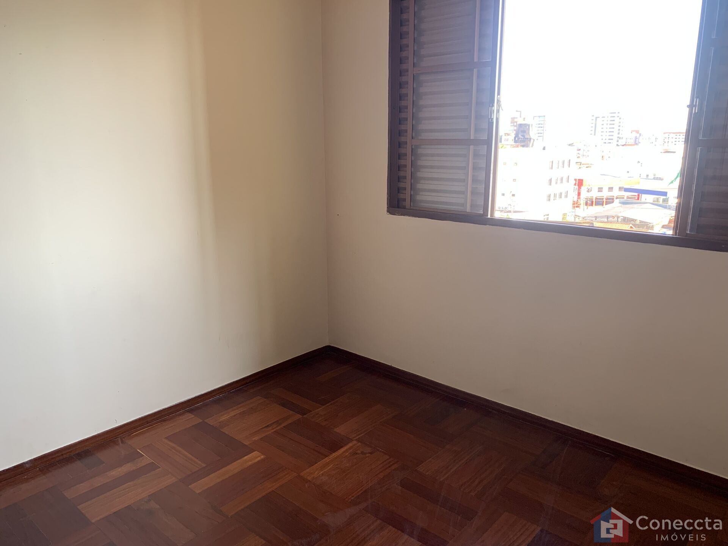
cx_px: 364
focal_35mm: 26
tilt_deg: -13.9
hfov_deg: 67.3
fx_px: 547
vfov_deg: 53.1
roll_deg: +1.5
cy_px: 273
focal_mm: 4.25
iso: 80
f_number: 1.8
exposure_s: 1/121
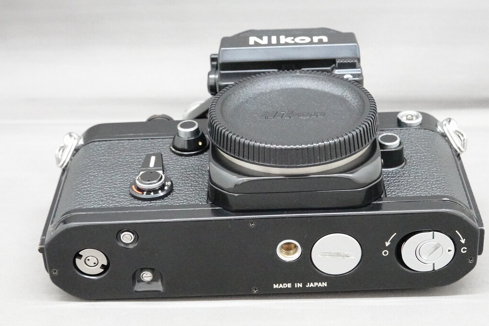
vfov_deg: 17.9
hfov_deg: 26.6
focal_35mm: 76
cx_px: 268
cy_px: 164
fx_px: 1032
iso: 6400
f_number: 5.6
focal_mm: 23.86
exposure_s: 1/60
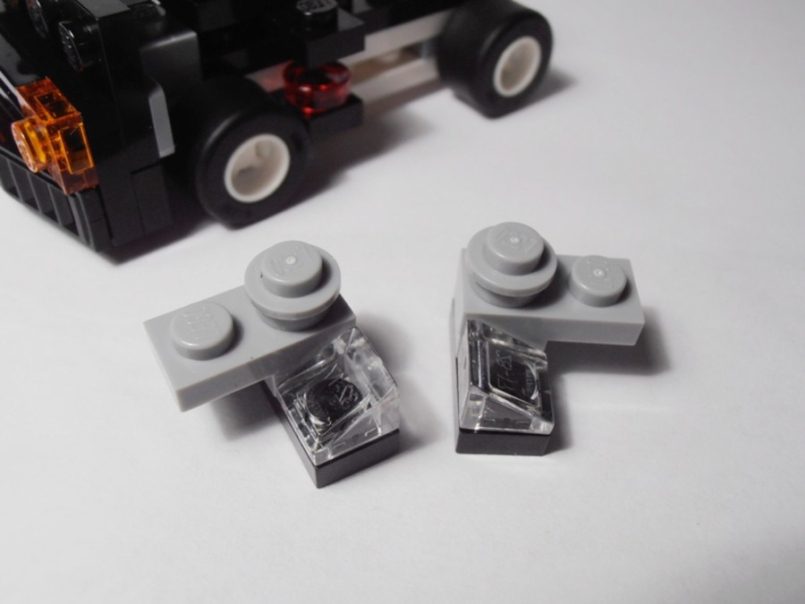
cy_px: 302
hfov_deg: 50.1
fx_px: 860
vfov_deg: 38.7
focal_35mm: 37
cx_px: 402
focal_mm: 6.61
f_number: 3.9
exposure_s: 1/50
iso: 80
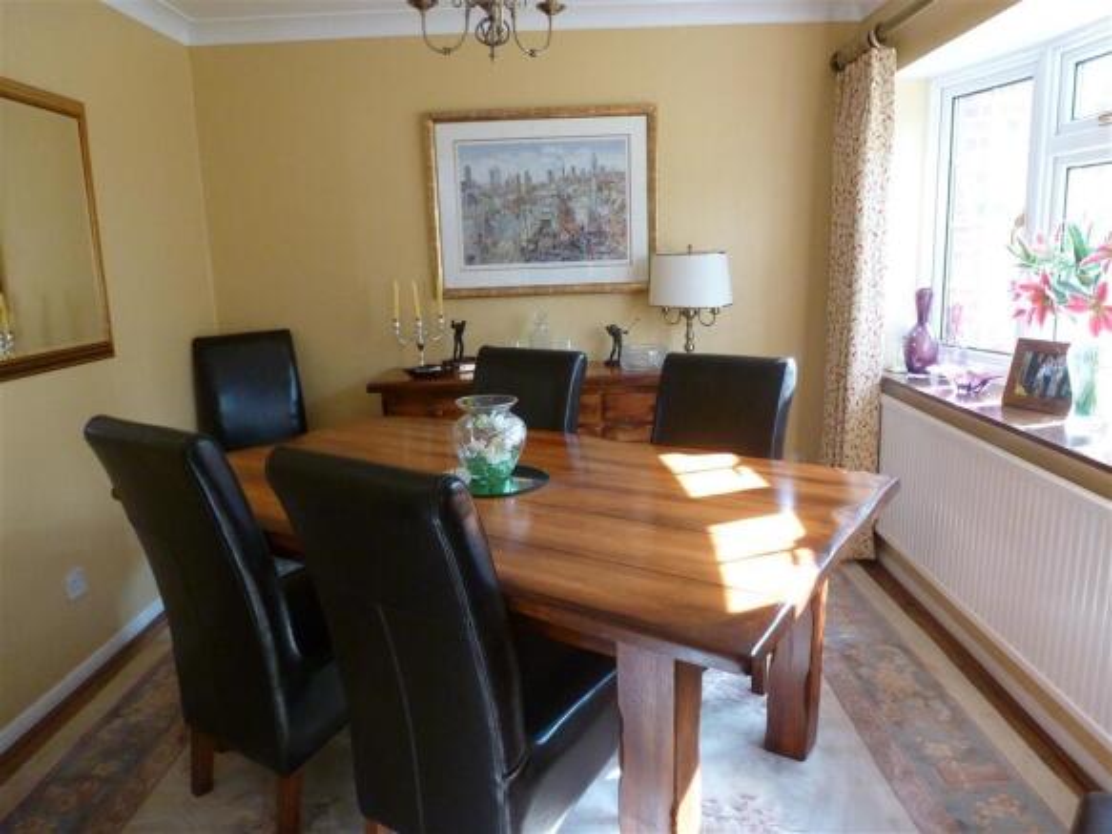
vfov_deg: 56.8
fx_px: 771
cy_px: 417
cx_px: 556
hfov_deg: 71.6
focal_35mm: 24
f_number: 3.3
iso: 400
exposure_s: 1/60
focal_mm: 4.3
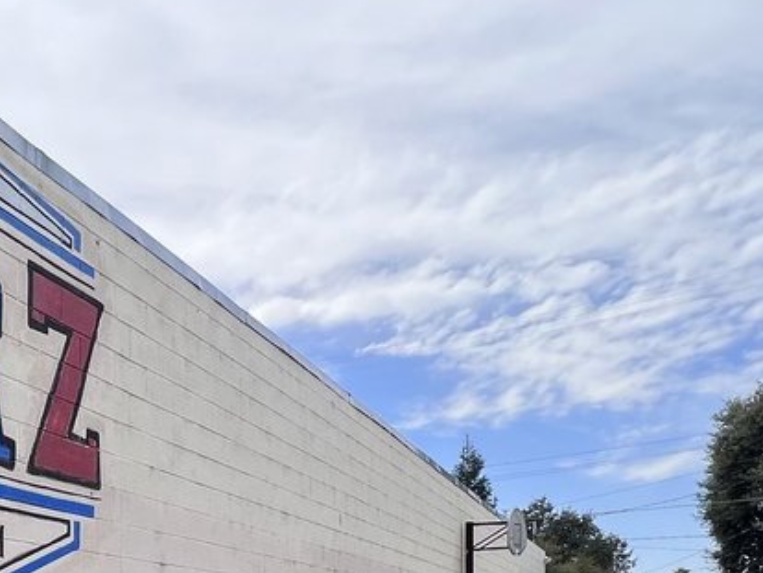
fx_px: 904
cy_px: 645
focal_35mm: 41
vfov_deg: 31.0
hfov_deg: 41.1
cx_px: 39
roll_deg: -0.7
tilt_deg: -1.9
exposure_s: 1/1508
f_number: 1.8
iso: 32
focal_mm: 1.57
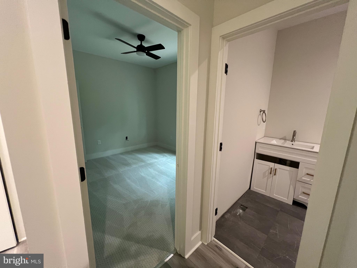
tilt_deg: -9.8
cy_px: 134
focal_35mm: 13
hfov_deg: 106.2
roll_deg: -0.1
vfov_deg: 89.9
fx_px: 134
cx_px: 178
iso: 400
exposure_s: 1/60
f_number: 1.8
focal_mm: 1.57
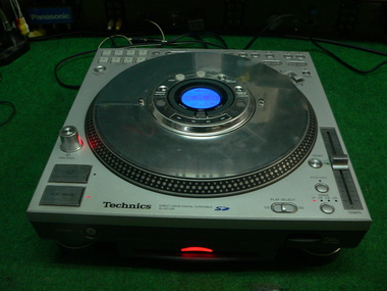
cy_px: 146
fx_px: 402
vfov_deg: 39.7
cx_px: 194
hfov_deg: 51.4
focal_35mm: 36
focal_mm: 6
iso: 200
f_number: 2.8
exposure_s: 1/40
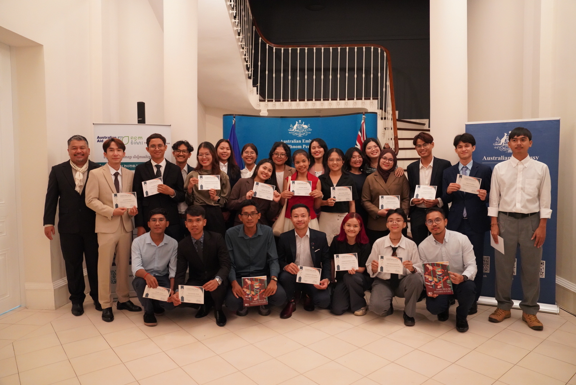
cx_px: 288
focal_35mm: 24
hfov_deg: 73.7
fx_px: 384
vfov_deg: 53.2
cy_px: 192
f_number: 4
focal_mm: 24
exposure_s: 1/160
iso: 5000
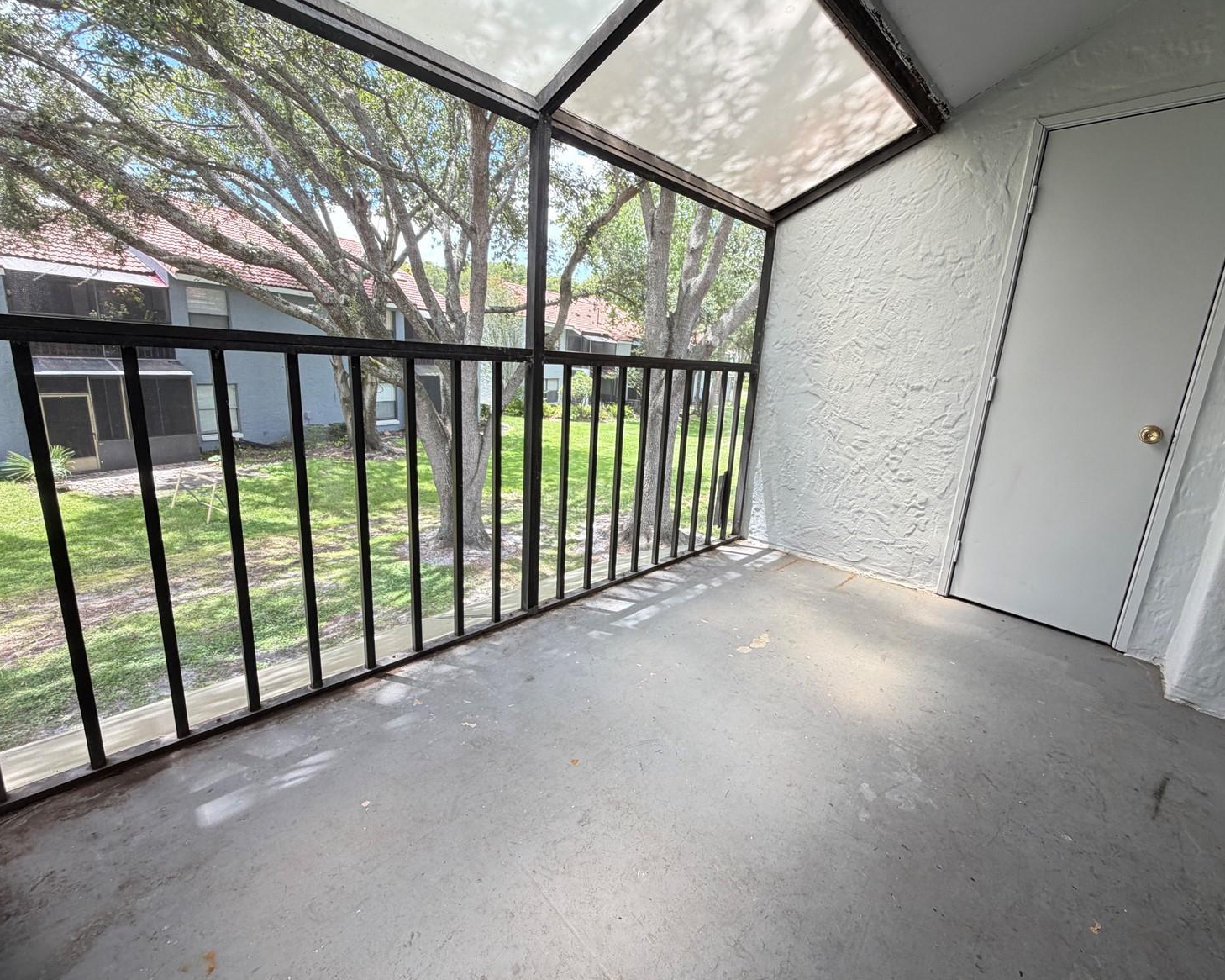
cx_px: 636
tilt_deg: -13.1
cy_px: 482
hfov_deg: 96.8
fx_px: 544
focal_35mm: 15
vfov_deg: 84.0
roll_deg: -4.1
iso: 100
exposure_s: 1/121
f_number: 2.2
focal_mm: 2.22
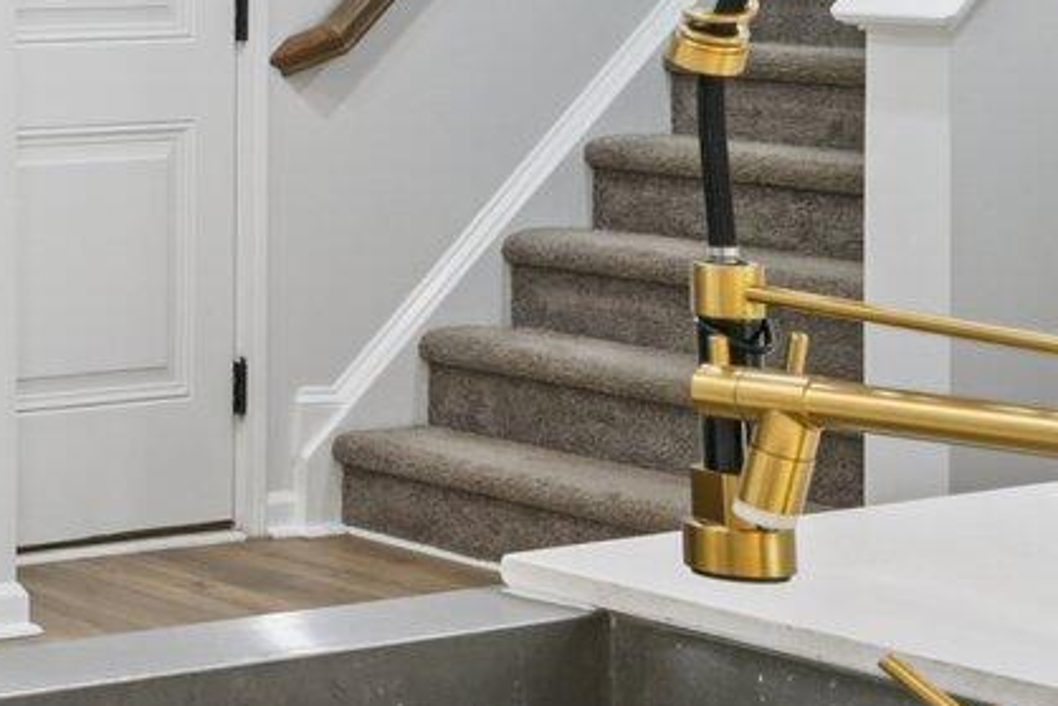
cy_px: -123
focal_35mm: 93
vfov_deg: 14.3
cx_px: -1372
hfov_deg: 15.0
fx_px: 2734
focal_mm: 19
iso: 360
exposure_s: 1/20
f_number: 8
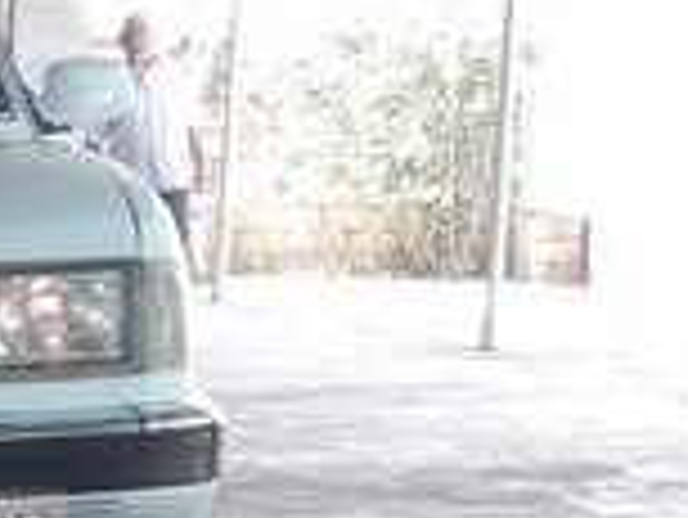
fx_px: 2407
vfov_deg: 12.1
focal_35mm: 121
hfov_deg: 14.9
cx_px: -391
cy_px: 556
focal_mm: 3.7
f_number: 1.9
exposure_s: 1/100
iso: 50
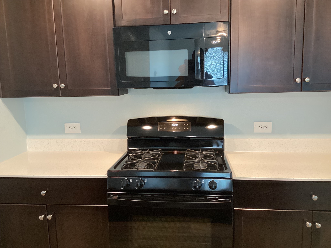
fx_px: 296
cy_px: 124
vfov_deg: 45.4
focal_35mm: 31
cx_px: 166
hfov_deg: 58.4
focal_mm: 3.3
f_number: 2.4
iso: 320
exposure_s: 1/40
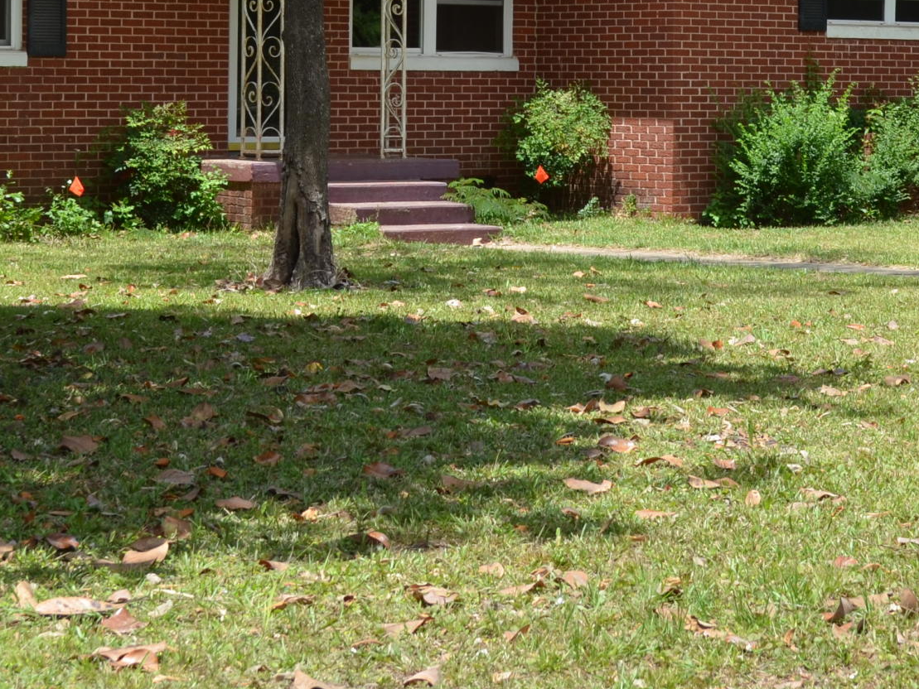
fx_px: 2894
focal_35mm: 109
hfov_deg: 18.0
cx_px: 539
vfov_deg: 13.4
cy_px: -31
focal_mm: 28
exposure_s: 1/250
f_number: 8
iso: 140
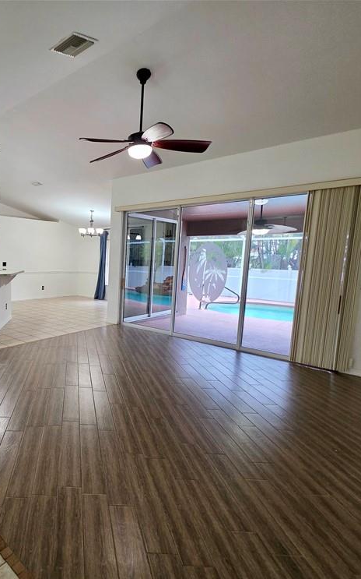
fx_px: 299
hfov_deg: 56.8
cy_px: 298
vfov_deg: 88.0
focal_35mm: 19
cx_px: 63
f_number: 1.9
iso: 250
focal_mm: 2.2
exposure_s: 1/120
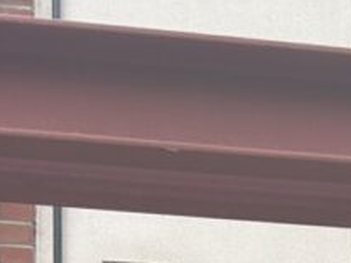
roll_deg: -0.5
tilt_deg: -1.1
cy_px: 757
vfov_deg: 8.5
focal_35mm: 150
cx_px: 710
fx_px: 1521
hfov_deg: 11.7
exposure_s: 1/1112
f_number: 1.5
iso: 50
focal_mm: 5.7
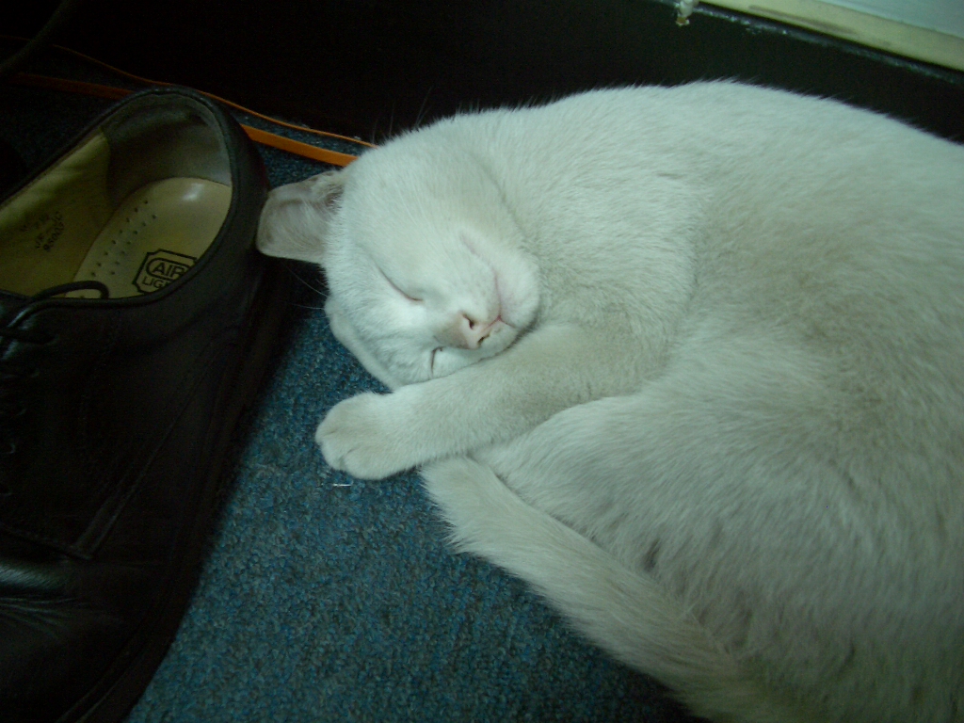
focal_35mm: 35
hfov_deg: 52.6
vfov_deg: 40.7
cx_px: 482
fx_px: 975
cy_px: 362
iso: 100
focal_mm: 5.8
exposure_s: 1/10
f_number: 2.6
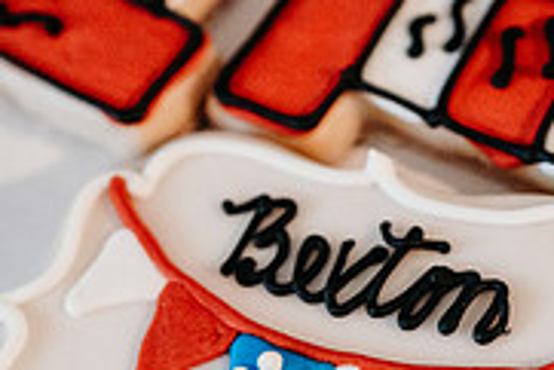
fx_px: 1186
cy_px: 261
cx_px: 349
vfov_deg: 17.7
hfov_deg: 26.2
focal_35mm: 77
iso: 2500
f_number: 2.5
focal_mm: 24
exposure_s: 1/160
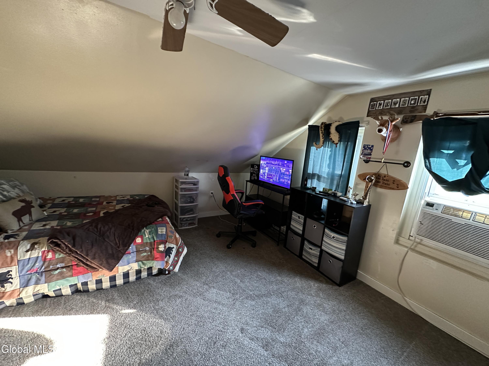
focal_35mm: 14
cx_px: 244
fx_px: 198
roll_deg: -6.0
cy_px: 183
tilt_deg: -9.9
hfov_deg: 102.1
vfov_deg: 85.7
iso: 1000
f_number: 2.2
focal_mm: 2.22
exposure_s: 1/60
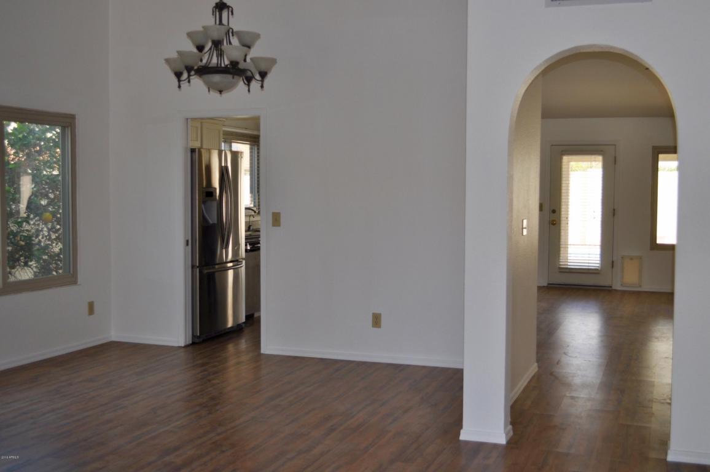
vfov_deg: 31.8
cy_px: 236
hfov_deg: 46.4
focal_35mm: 42
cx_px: 355
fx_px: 827
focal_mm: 28
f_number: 5
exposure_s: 1/200
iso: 200
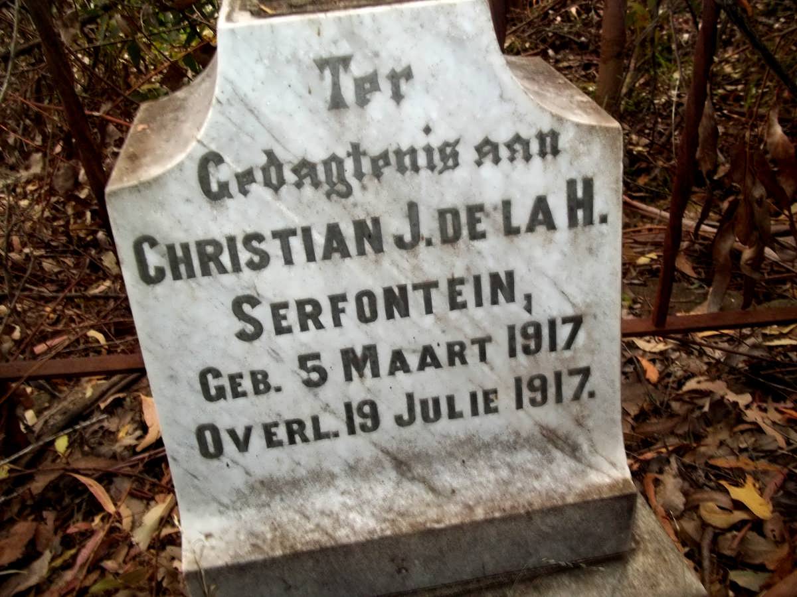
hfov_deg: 56.8
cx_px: 398
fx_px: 737
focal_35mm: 32
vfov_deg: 44.2
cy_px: 298
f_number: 2.9
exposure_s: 1/30
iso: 160
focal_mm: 5.7
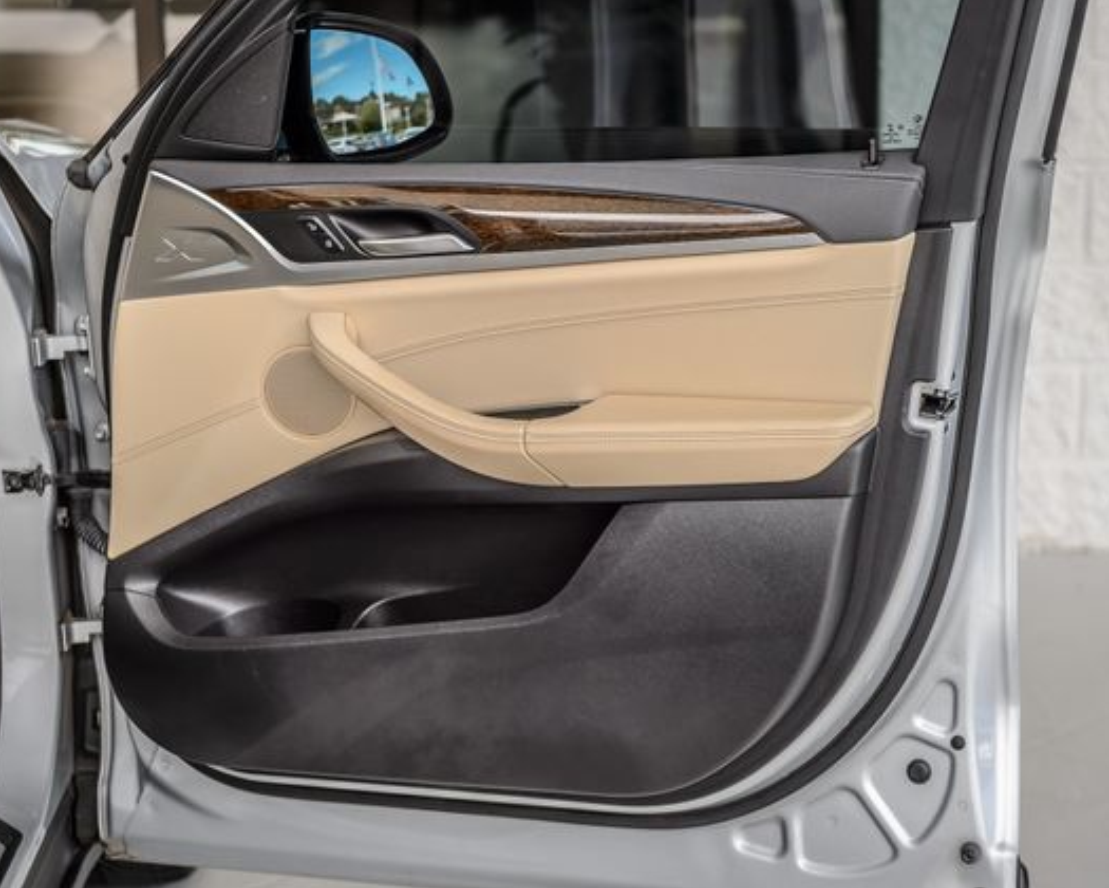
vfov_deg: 19.2
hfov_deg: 23.8
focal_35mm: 80
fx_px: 2626
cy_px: 442
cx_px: 513
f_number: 4
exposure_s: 1/640
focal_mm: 70
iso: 400
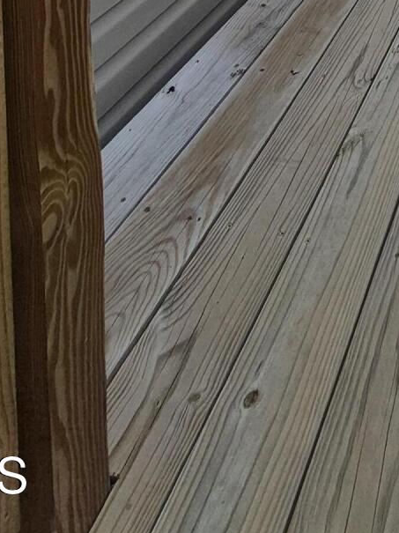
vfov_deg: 26.2
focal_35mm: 43
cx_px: 427
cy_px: -324
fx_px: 662
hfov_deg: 30.4
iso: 50
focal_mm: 1.74
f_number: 2.2
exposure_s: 1/1852
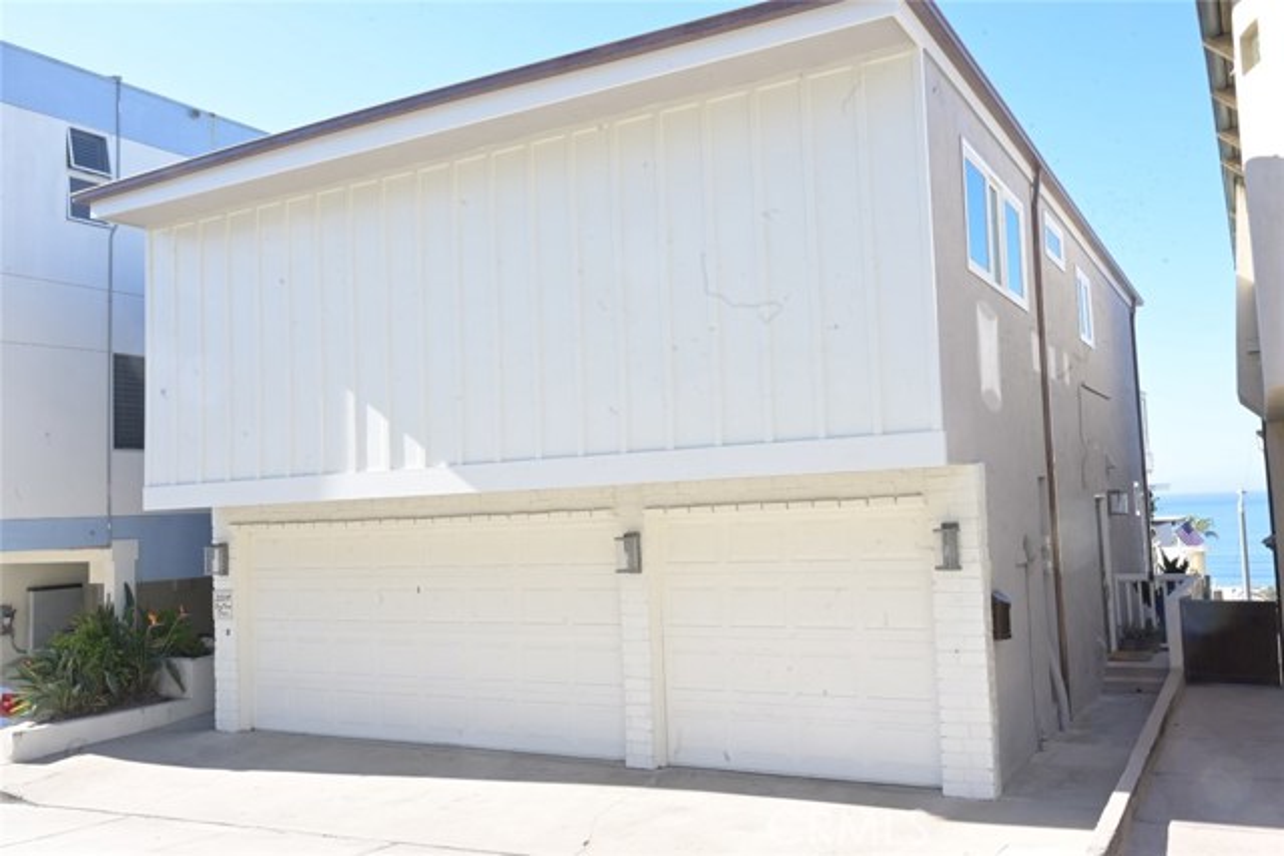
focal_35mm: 32
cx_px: 642
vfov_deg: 41.7
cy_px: 428
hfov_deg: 59.5
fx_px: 1124
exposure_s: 1/60
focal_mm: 31.5
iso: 400
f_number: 18
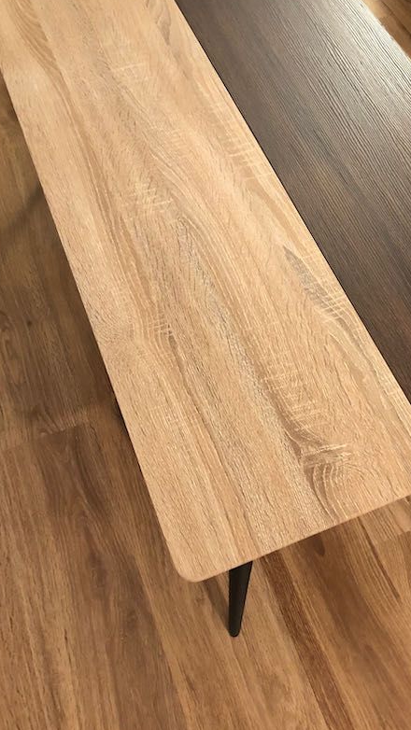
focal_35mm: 39
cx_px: 305
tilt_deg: -53.7
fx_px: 755
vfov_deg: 51.6
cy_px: 349
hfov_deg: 30.0
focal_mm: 3.99
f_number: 1.8
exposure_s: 1/5
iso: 100
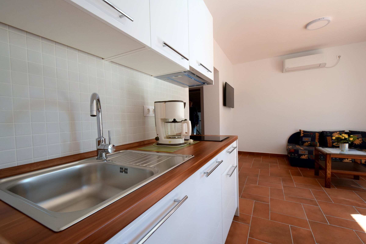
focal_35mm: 15
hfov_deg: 100.4
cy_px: 122
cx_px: 183
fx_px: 152
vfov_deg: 77.3
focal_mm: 10
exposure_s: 1/160
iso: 400
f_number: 6.3
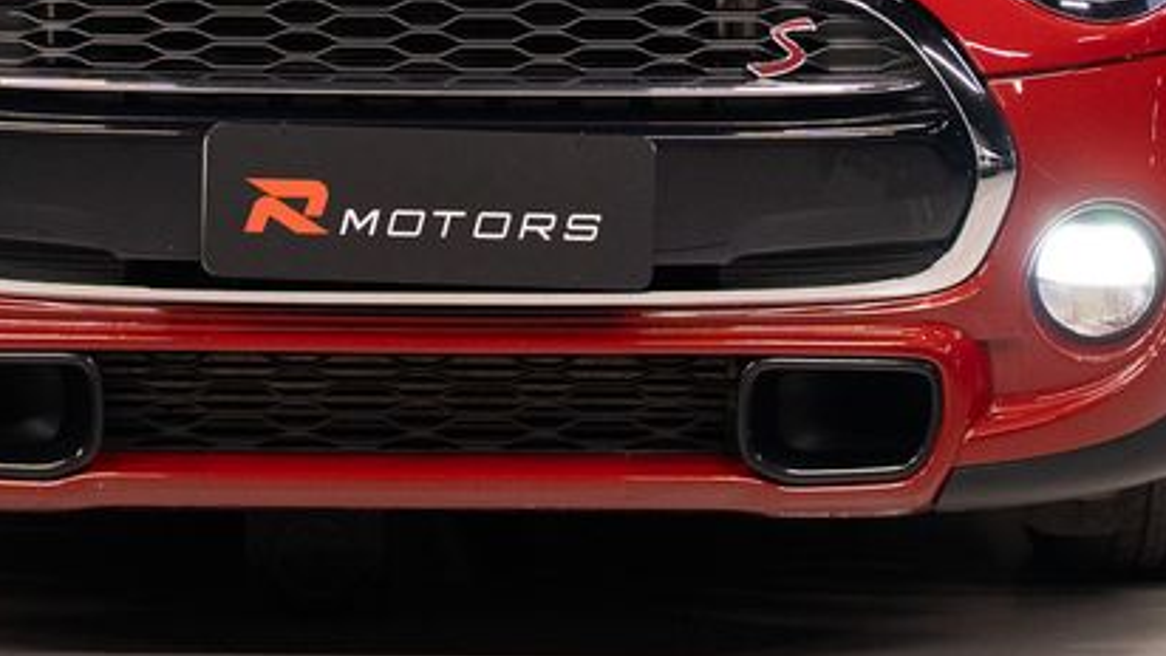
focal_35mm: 191
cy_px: -113
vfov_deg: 6.3
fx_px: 5907
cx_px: 432
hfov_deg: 11.3
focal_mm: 70
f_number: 3.5
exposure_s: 1/100
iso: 3200
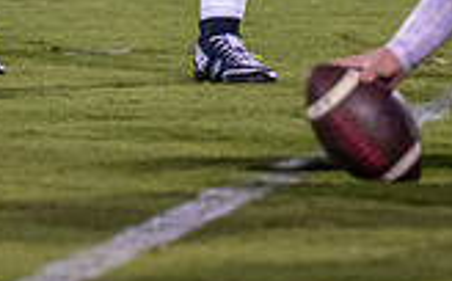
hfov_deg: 1.7
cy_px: -412
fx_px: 15414
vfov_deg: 1.0
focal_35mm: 1253
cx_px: 260
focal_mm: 197
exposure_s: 1/1250
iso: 1600
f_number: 2.8
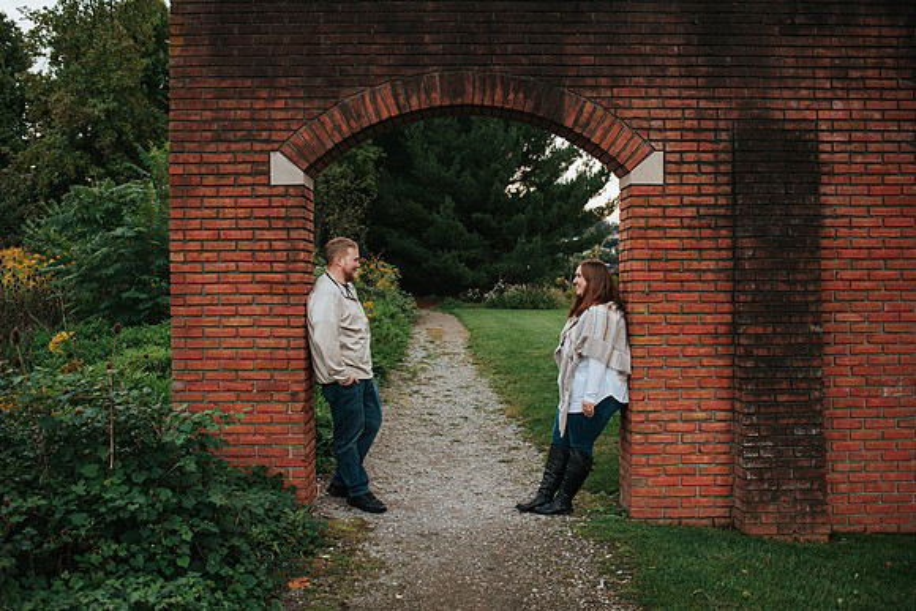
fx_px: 942
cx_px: 458
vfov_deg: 36.0
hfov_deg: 51.9
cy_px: 306
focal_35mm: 37
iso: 1000
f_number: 3.2
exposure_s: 1/500
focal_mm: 35
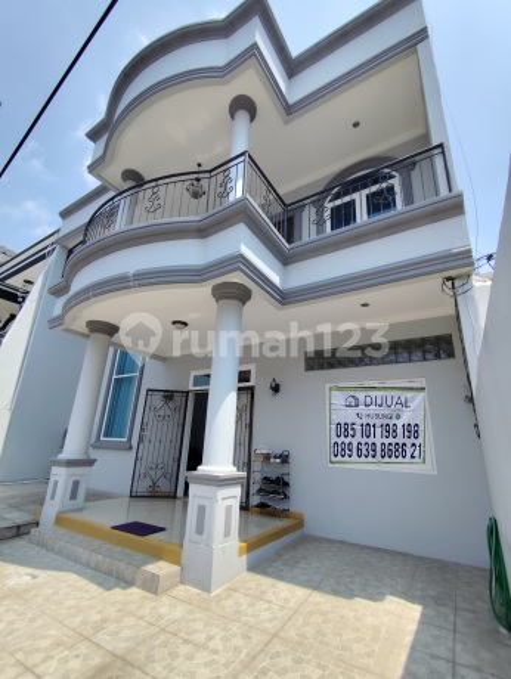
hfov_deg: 78.2
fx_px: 314
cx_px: 256
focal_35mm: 16
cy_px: 340
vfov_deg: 94.4
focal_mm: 1.65
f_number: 2.2
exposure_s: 1/1697
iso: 50
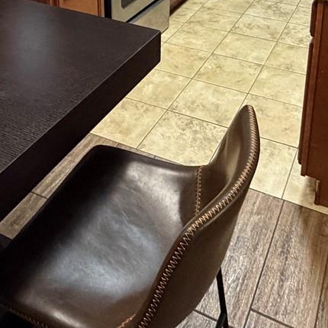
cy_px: -50
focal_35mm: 46
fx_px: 493
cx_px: 159
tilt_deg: -18.1
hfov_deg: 36.8
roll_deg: +1.0
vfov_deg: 31.7
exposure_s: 1/60
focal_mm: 2.22
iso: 640
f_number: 2.2
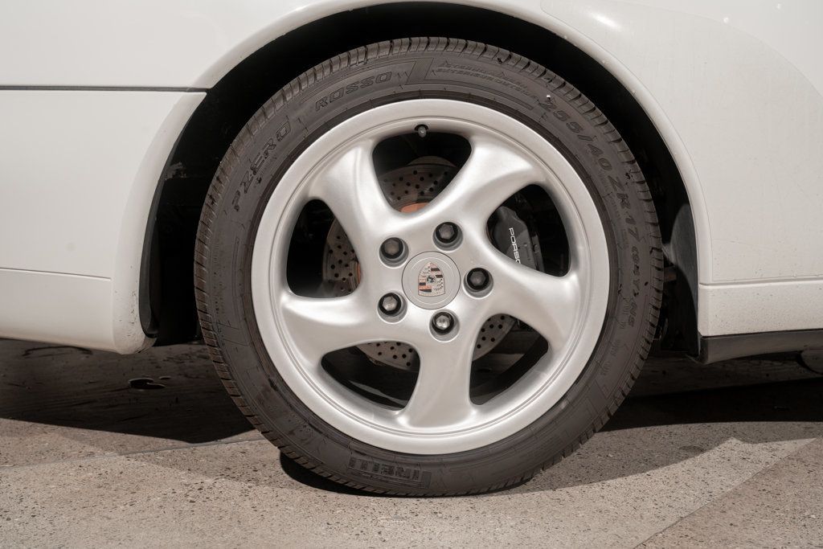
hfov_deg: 38.2
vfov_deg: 26.0
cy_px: 274
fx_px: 1189
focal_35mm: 52
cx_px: 412
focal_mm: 52
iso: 250
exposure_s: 1/60
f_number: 7.1
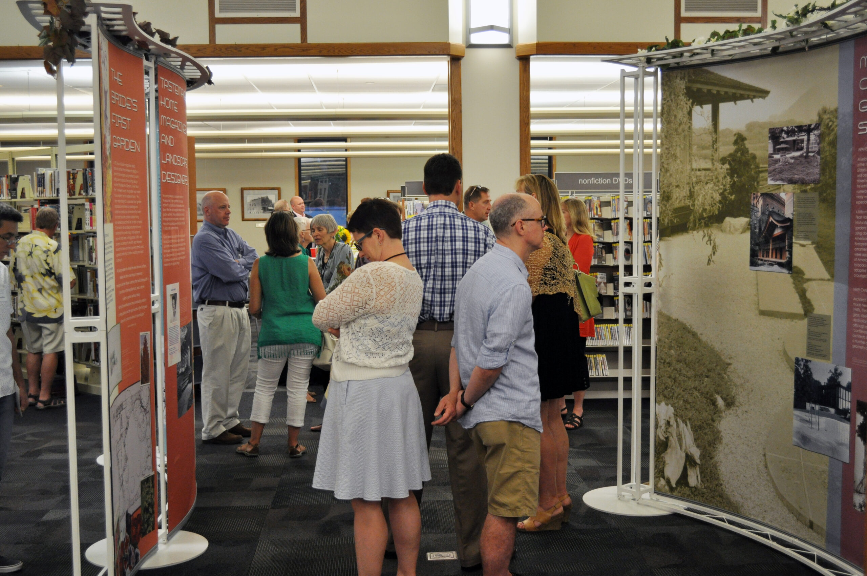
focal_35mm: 44
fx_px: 1046
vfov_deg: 30.8
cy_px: 288
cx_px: 434
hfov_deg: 45.0
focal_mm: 29
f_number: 4.5
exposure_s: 1/100
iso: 800
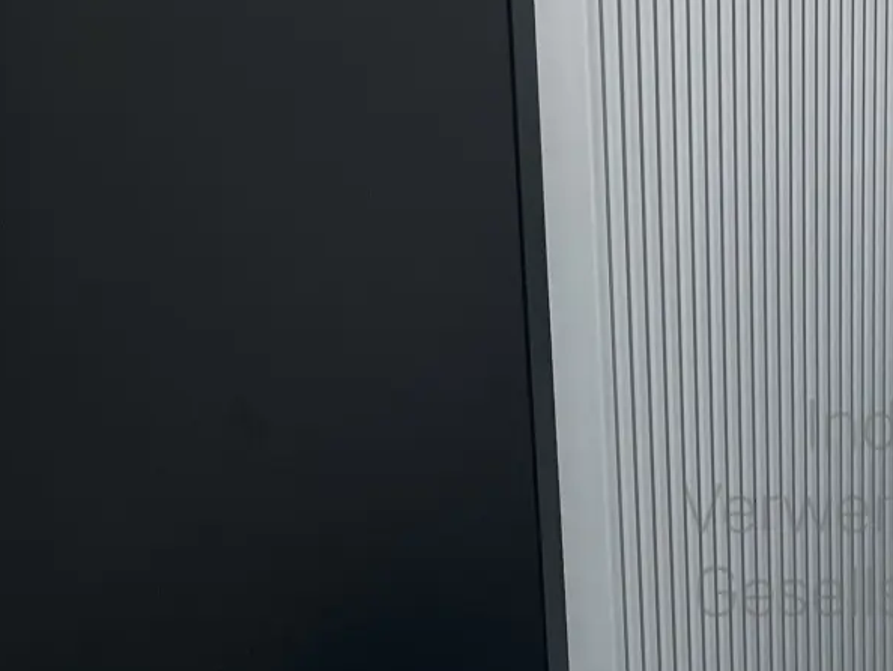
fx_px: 2168
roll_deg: -0.8
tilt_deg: -18.8
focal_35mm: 84
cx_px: 896
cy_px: -248
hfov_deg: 22.4
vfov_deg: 16.4
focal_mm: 5.1
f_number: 1.6
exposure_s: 1/121
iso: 50
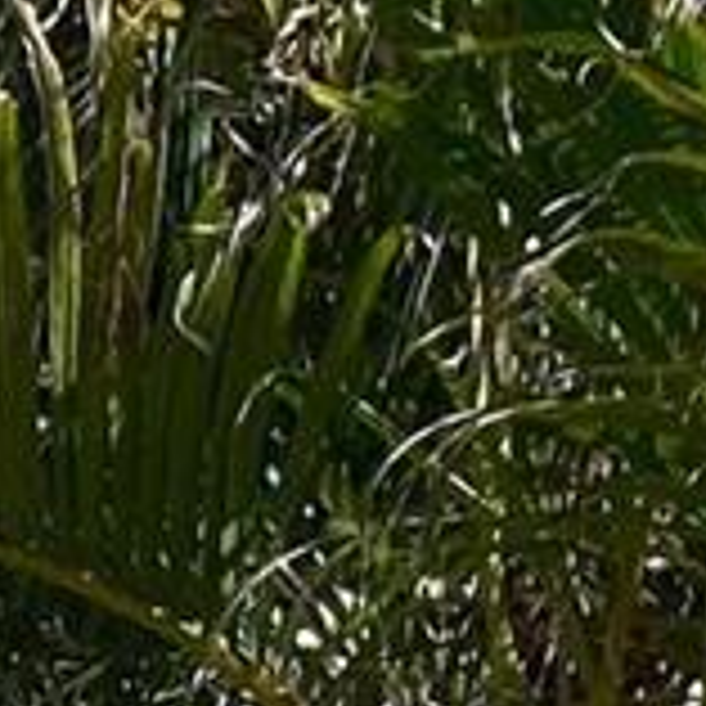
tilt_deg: -7.0
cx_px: -1196
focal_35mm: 176
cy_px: 2046
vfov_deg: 8.5
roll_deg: +1.0
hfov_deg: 8.7
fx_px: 4061
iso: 32
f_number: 1.8
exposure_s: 1/2688
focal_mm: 4.25
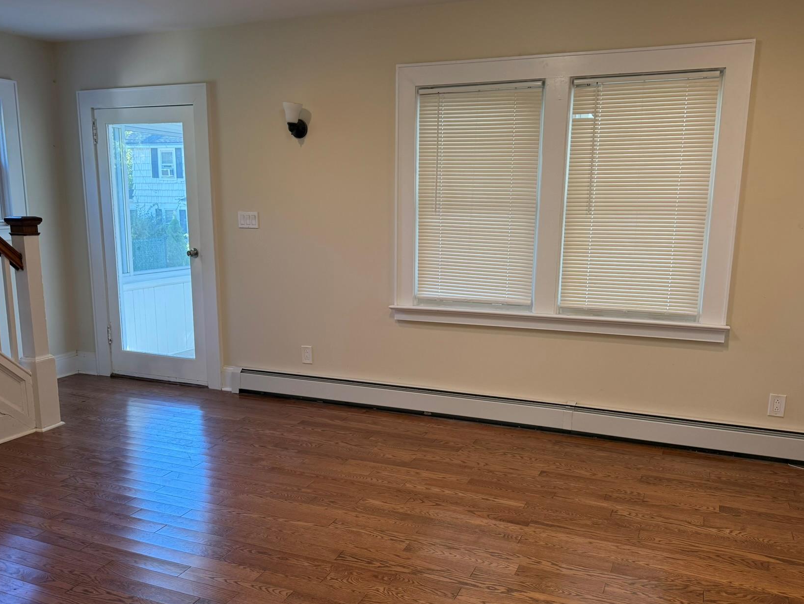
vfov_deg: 46.7
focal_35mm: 30
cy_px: 338
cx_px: 412
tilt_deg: -11.7
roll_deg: -1.3
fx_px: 697
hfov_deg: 59.9
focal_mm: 6.76
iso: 200
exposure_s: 1/156
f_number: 1.78
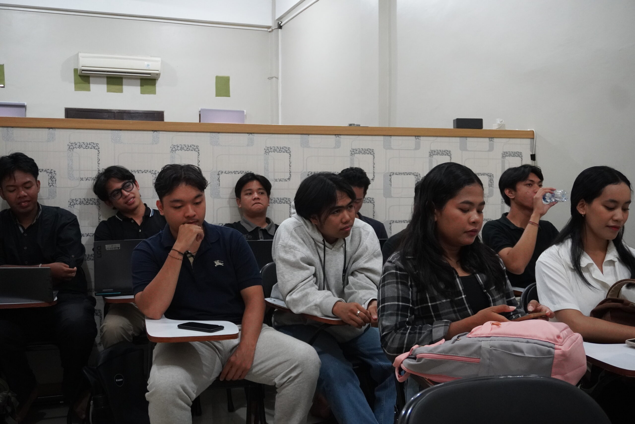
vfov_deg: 33.0
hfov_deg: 47.9
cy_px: 212
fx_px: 714
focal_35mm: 40
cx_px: 318
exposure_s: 1/80
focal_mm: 27
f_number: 4.5
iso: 3200
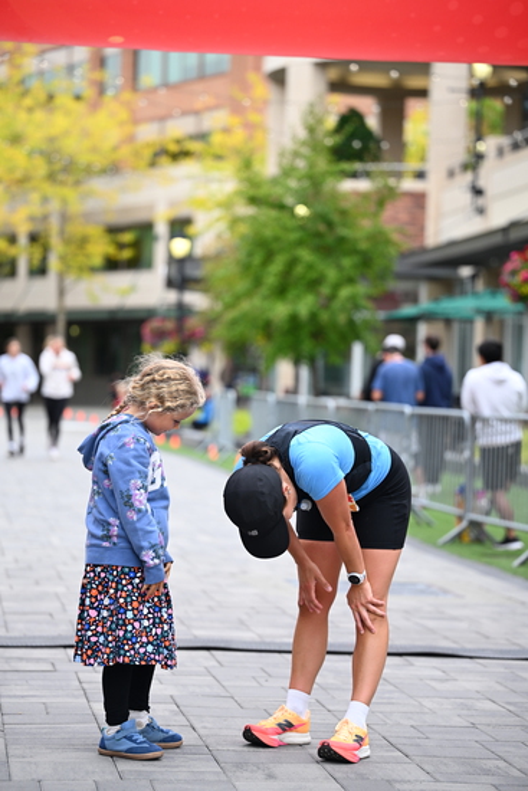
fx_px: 2220
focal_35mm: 101
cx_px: 264
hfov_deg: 13.6
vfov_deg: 20.2
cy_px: 396
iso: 640
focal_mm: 101
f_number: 2.8
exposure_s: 1/1600
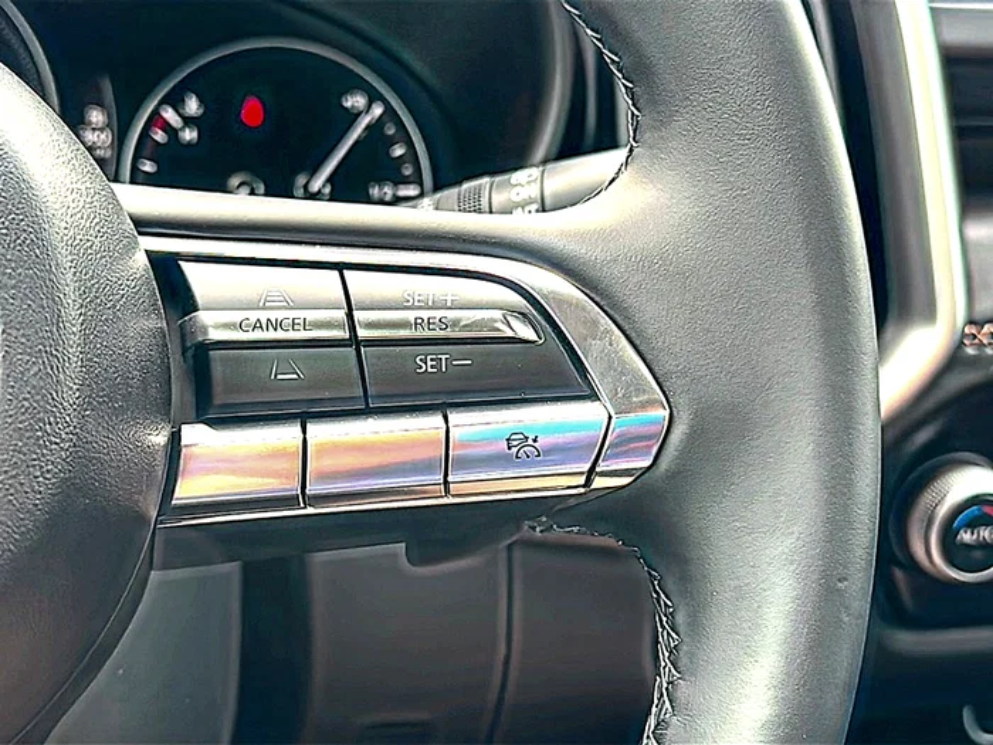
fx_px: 1320
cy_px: 372
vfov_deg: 31.5
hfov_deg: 41.2
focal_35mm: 46
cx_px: 496
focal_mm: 6.86
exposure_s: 1/156
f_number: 1.78
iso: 100
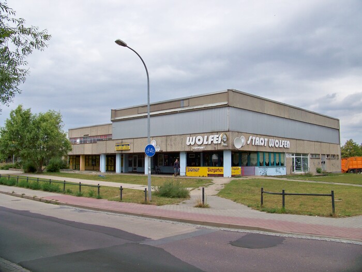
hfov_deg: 55.4
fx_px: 345
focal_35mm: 33
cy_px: 136
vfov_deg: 42.9
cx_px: 181
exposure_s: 1/1250
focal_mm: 5.85
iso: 125
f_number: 4
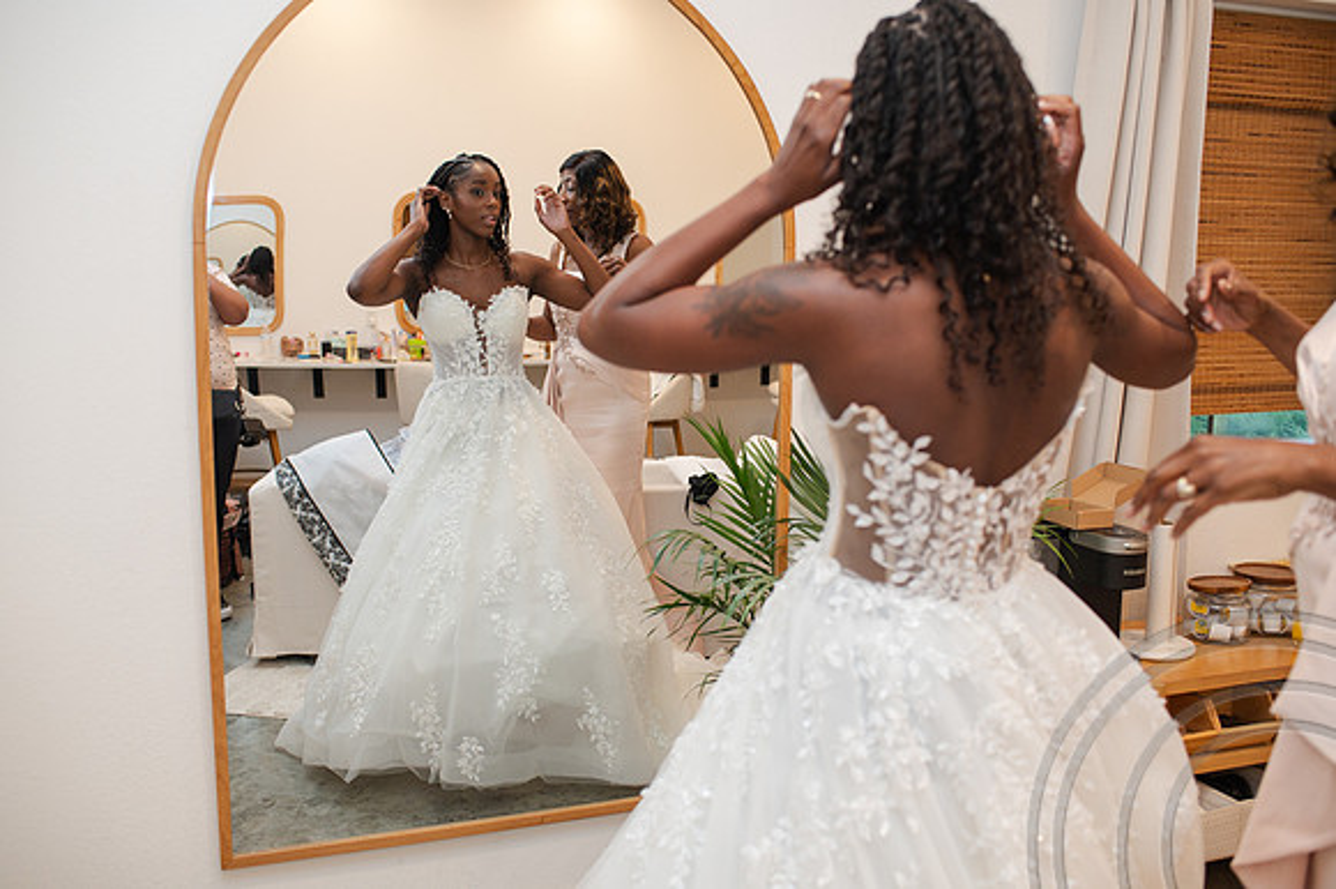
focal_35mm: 35
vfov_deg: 37.8
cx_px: 668
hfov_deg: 54.5
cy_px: 444
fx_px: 1298
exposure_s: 1/200
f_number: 3.2
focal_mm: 35
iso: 800
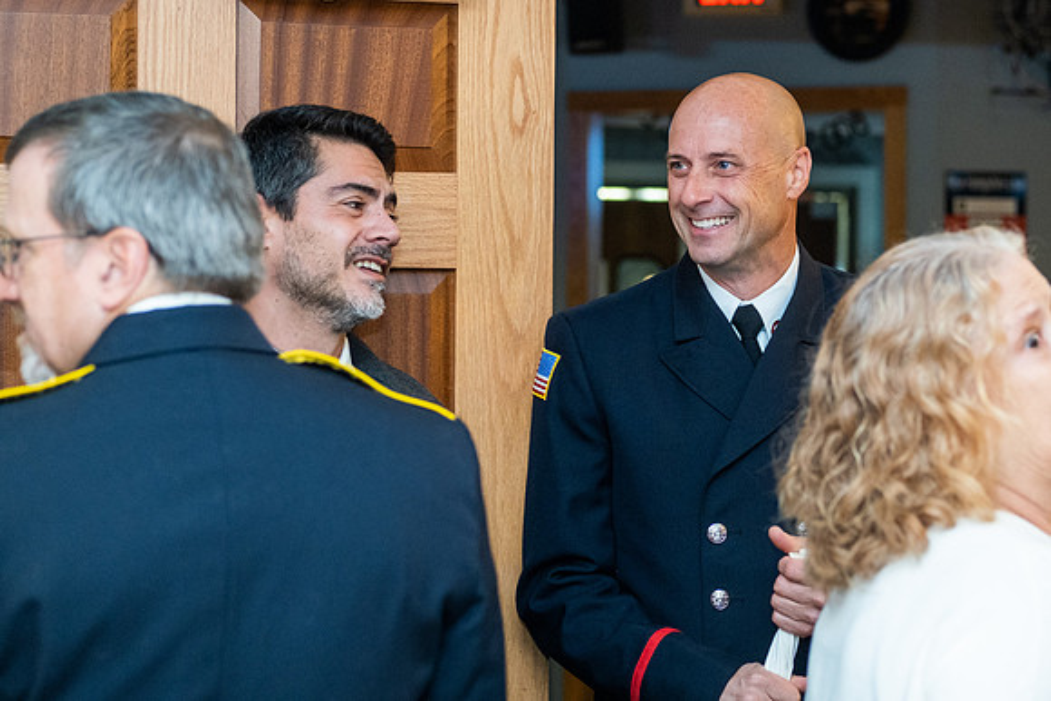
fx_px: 2861
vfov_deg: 14.0
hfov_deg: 20.8
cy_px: 263
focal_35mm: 98
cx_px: 686
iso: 1250
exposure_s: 1/125
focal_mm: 50
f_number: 2.5
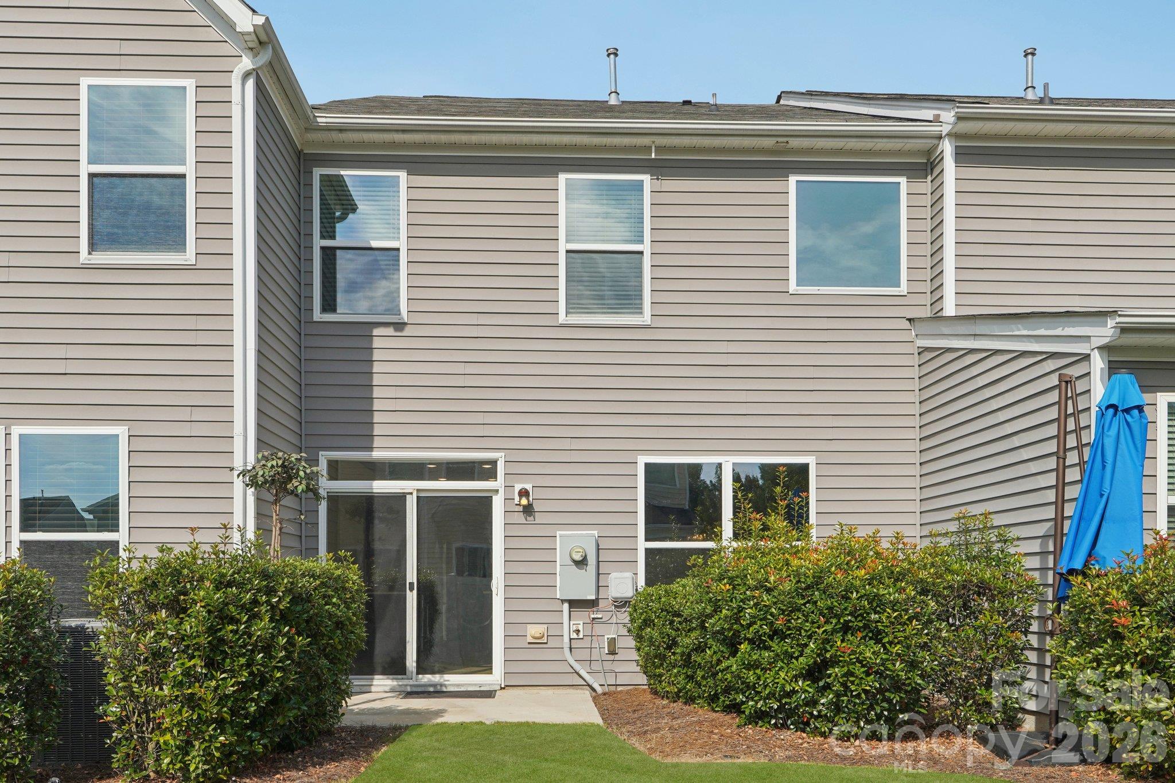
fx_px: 979
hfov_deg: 61.9
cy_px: 392
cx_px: 588
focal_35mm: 30
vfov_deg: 43.6
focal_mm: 20
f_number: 8
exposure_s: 1/200
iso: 100
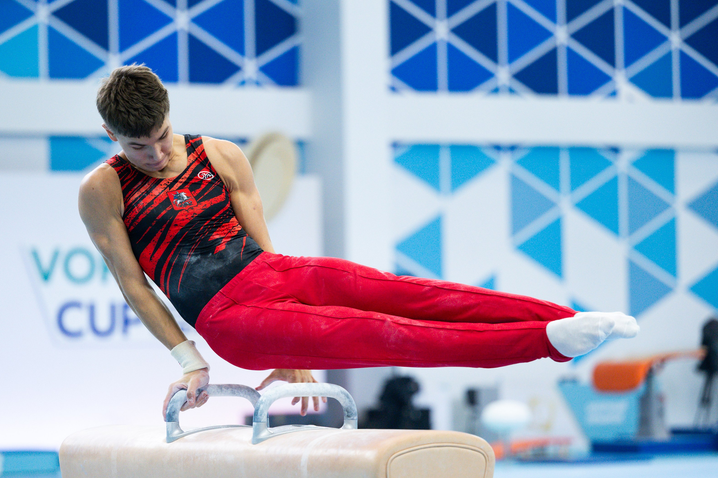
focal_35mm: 155
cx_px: 301
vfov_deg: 8.8
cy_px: 265
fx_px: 3089
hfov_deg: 13.3
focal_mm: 120
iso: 2000
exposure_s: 1/1250
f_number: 2.8
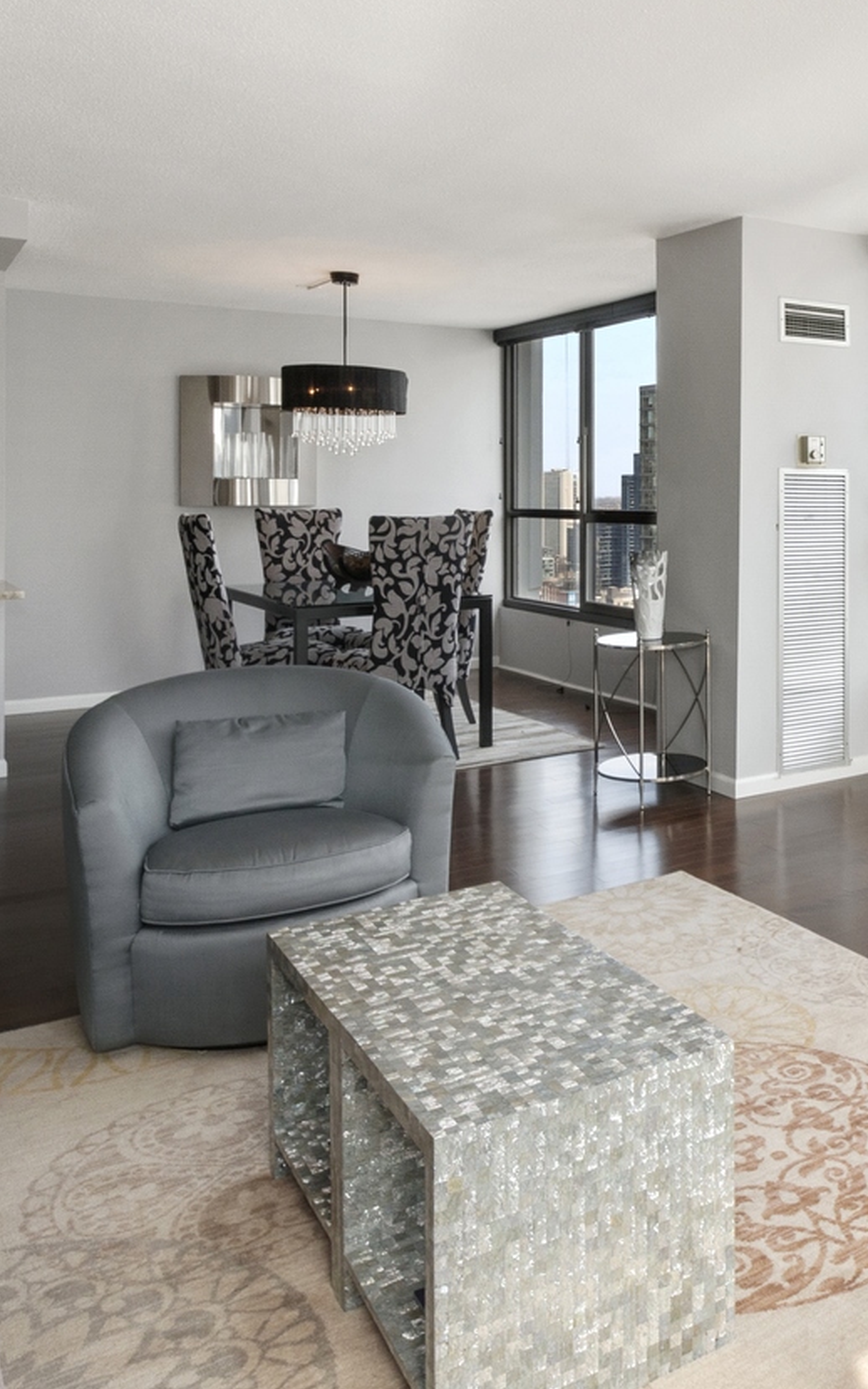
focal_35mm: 30
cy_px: 508
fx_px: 1136
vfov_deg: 61.9
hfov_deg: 38.2
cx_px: 824
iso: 200
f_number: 11
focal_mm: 10
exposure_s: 1/30
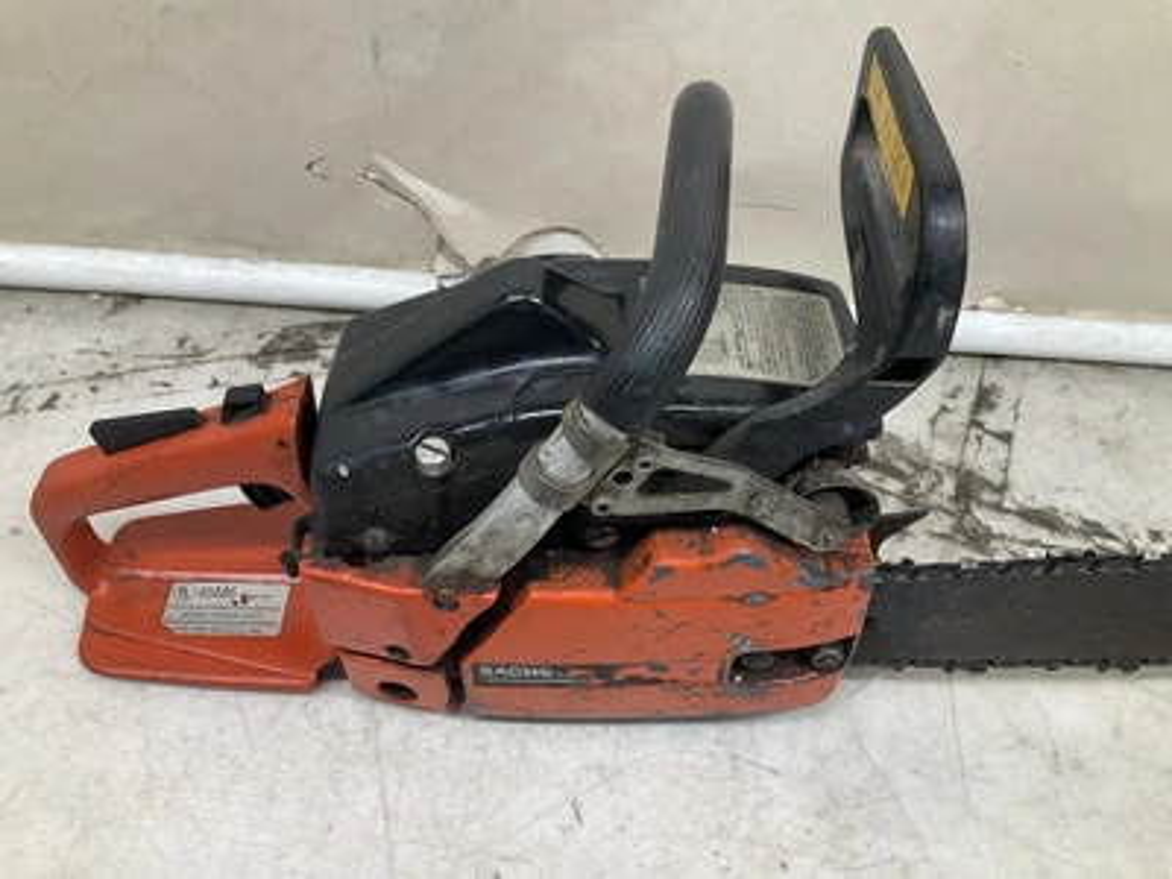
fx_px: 982
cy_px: 440
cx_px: 586
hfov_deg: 61.7
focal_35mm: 29
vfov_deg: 48.2
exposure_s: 1/120
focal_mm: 3
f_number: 1.8
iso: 64
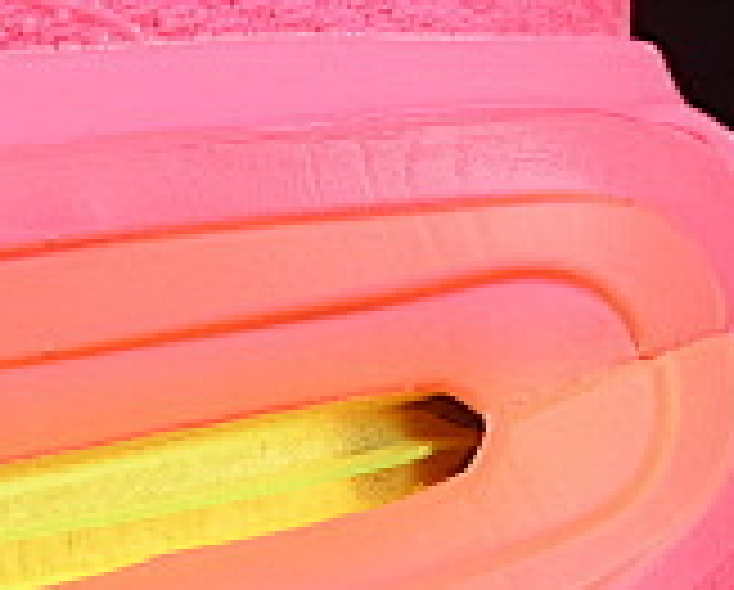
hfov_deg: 4.1
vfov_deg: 3.3
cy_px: -108
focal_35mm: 465
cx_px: -896
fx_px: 10120
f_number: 8
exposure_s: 1/80
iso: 160
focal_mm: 50
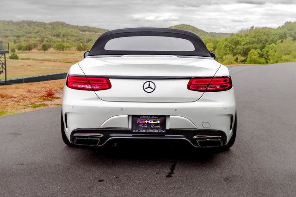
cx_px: 147
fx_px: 395
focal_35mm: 48
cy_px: 107
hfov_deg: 41.1
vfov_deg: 28.1
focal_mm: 42
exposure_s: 1/400
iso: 640
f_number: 5.6
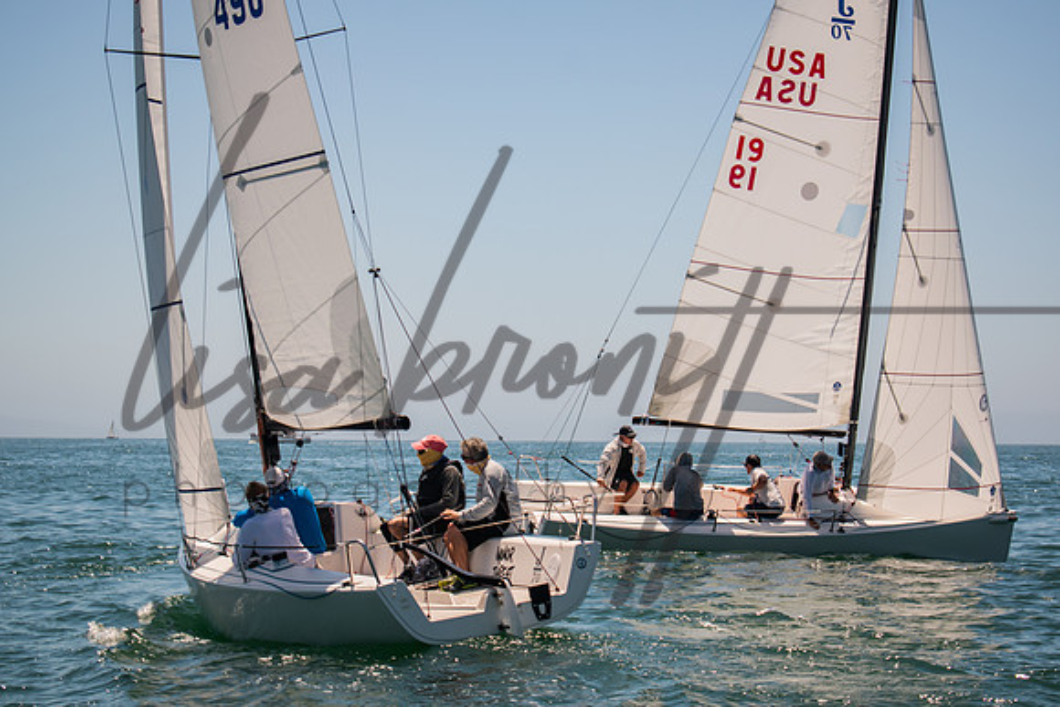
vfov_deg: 17.8
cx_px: 530
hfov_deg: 26.4
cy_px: 354
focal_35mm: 77
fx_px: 2263
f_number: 5.6
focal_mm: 50
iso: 100
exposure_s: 1/400
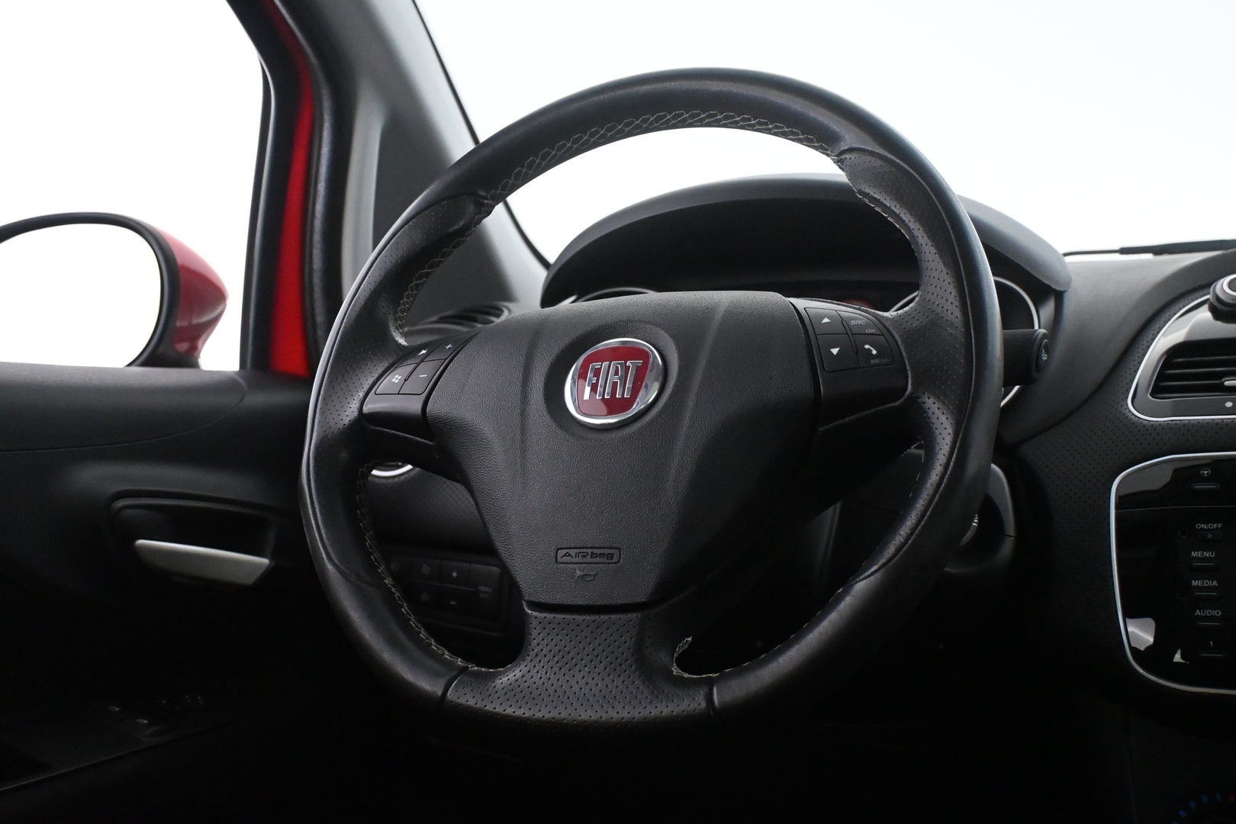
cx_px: 618
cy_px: 412
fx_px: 1416
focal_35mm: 41
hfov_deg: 47.2
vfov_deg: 32.4
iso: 5600
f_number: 4.5
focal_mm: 27.5
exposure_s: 1/60
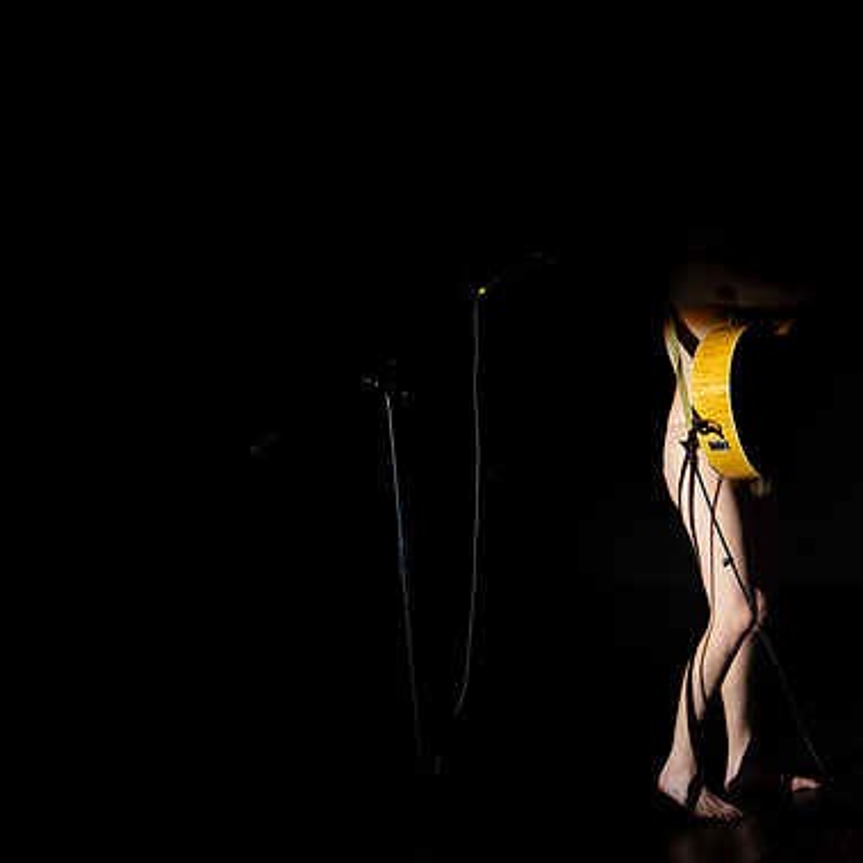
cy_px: 430
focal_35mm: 65
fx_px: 1833
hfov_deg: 26.4
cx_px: 546
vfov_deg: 26.5
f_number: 4
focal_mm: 50
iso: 5000
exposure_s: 1/320
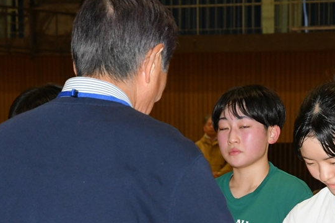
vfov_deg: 6.4
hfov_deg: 9.6
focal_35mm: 213
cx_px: 303
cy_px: 260
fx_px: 1981
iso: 1600
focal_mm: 60
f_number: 8
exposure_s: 1/125
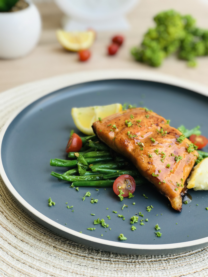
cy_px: 138
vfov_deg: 33.8
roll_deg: -1.6
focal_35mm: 57
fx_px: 457
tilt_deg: -35.3
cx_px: 104
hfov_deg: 25.7
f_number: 2.8
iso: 20
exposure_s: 1/124
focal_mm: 6.6
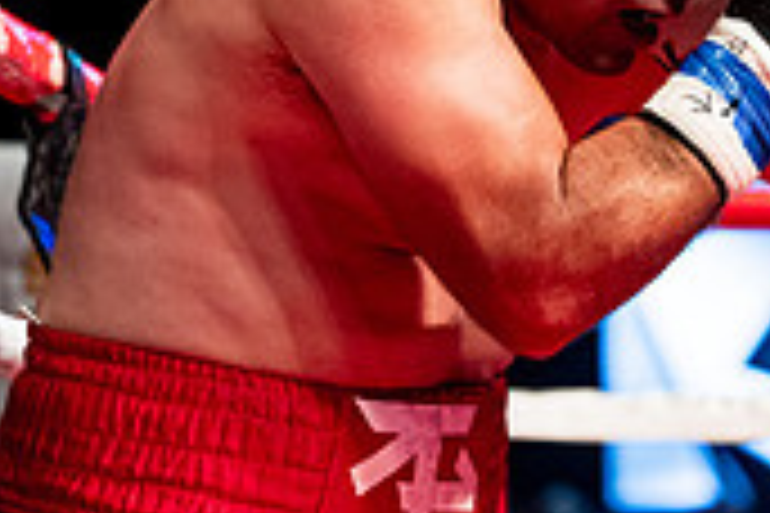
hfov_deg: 8.2
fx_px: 5304
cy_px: 38
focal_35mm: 248
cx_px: 887
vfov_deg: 5.5
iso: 4000
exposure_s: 1/1000
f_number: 2.8
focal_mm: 73
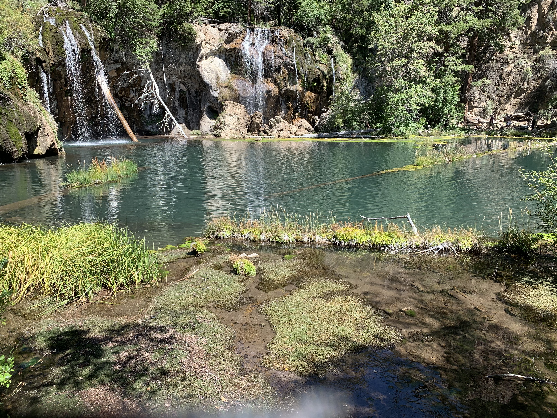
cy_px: 209
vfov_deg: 53.1
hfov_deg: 67.3
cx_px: 278
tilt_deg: -12.6
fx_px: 418
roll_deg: -0.1
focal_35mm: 26
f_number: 1.8
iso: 25
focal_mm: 4.25
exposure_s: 1/620
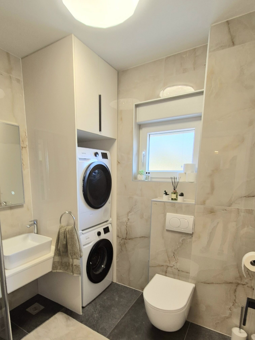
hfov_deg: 71.2
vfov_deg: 85.9
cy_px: 214
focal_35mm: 18
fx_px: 177
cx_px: 110
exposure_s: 1/50
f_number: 2.2
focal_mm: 2.2
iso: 80
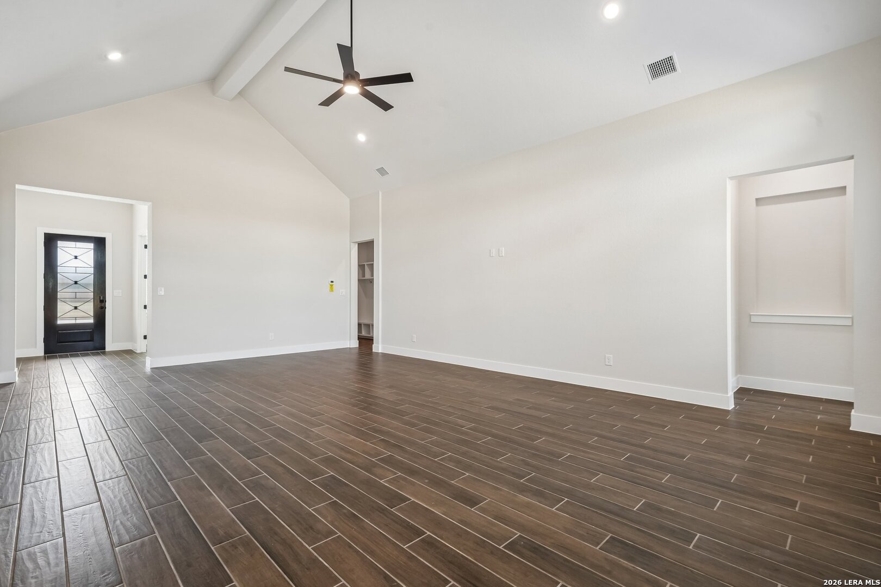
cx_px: 440
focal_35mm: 16
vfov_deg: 73.7
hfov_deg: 96.7
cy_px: 294
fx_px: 392
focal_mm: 16
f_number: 8
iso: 800
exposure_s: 1/30
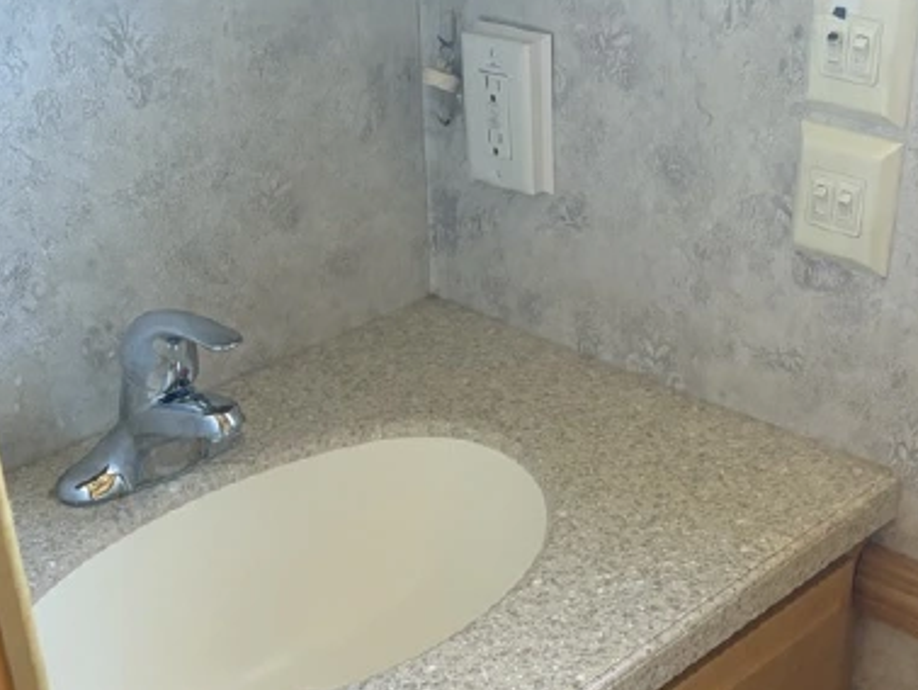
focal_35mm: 55
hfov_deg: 34.9
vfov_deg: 26.2
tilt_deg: -36.8
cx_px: 503
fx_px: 1460
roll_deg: +1.3
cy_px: 539
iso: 500
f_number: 1.6
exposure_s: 1/57
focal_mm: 5.96
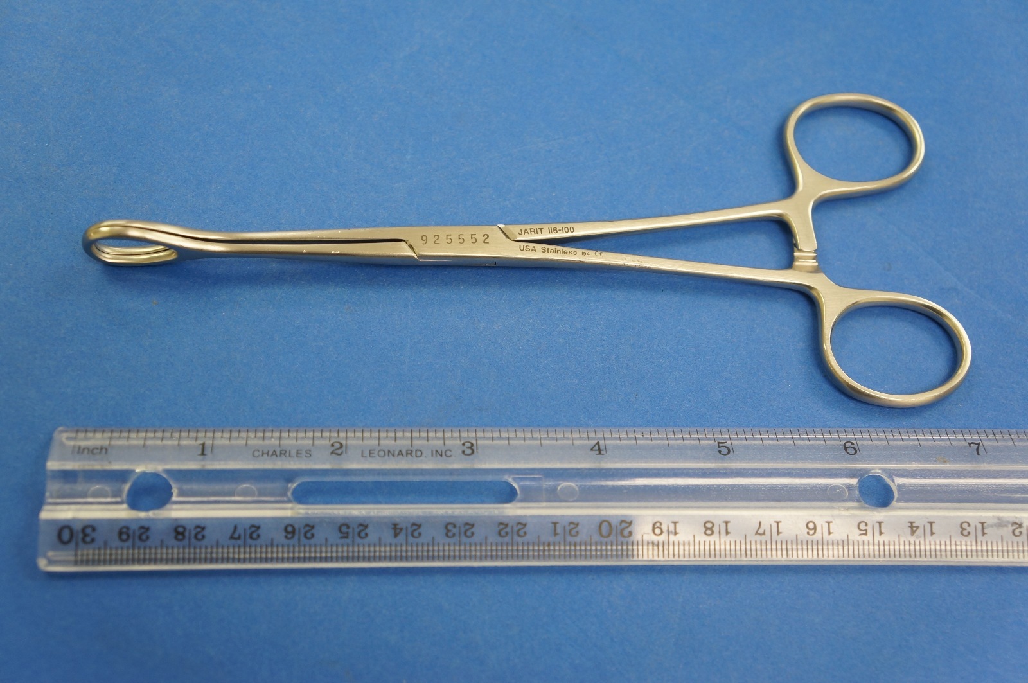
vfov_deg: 28.0
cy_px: 342
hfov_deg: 41.2
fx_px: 1369
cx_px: 514
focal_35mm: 48
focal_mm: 32
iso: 400
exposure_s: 1/30
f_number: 4.5
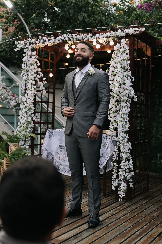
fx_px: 337
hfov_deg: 27.0
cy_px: 122
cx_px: 81
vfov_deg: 39.6
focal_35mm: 50
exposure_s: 1/400
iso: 250
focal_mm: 48
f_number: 2.8
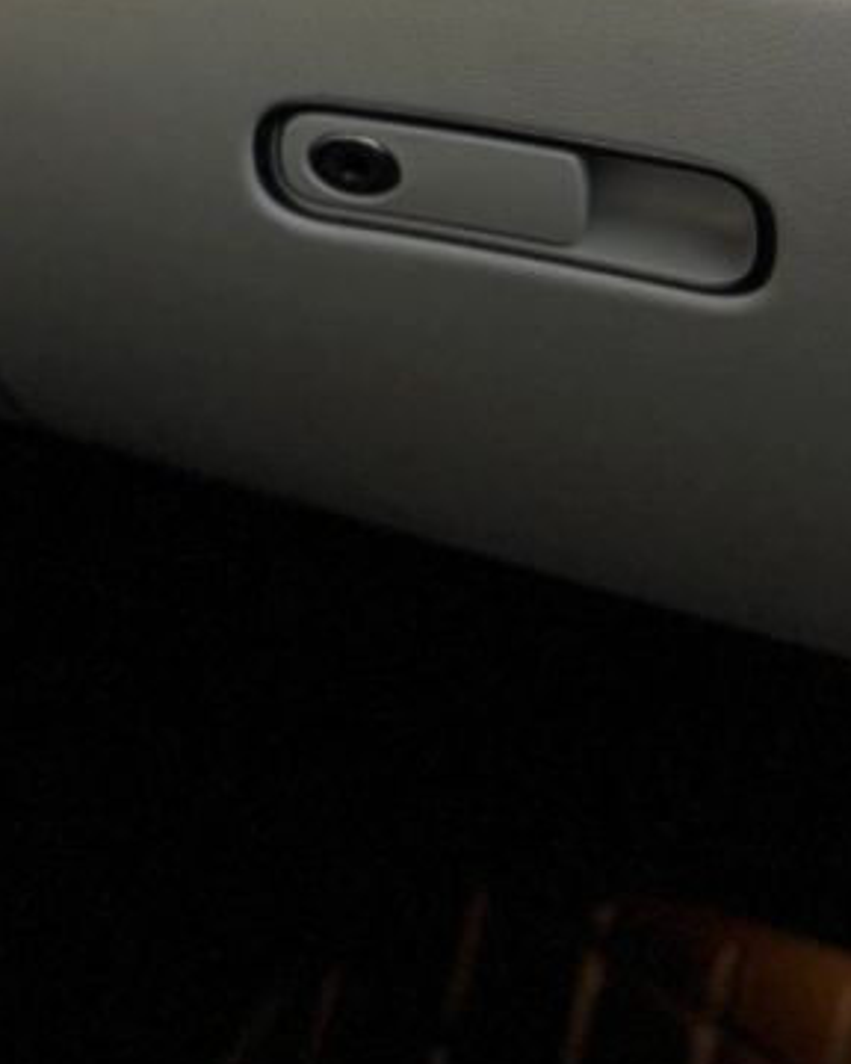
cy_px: 1
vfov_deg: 13.7
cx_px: -1120
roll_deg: -3.9
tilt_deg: -18.2
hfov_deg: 9.9
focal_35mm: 139
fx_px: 4376
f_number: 1.78
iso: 200
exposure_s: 1/73
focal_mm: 6.76
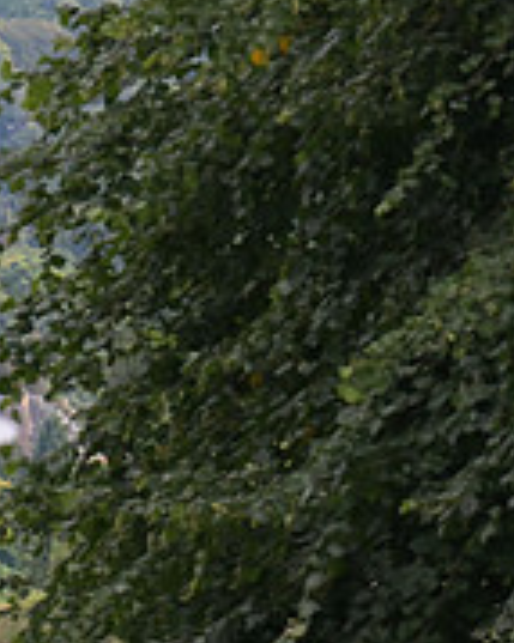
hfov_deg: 1.7
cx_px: -471
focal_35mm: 911
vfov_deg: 2.1
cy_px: 392
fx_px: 17338
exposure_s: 1/1250
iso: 900
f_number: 5.6
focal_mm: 200
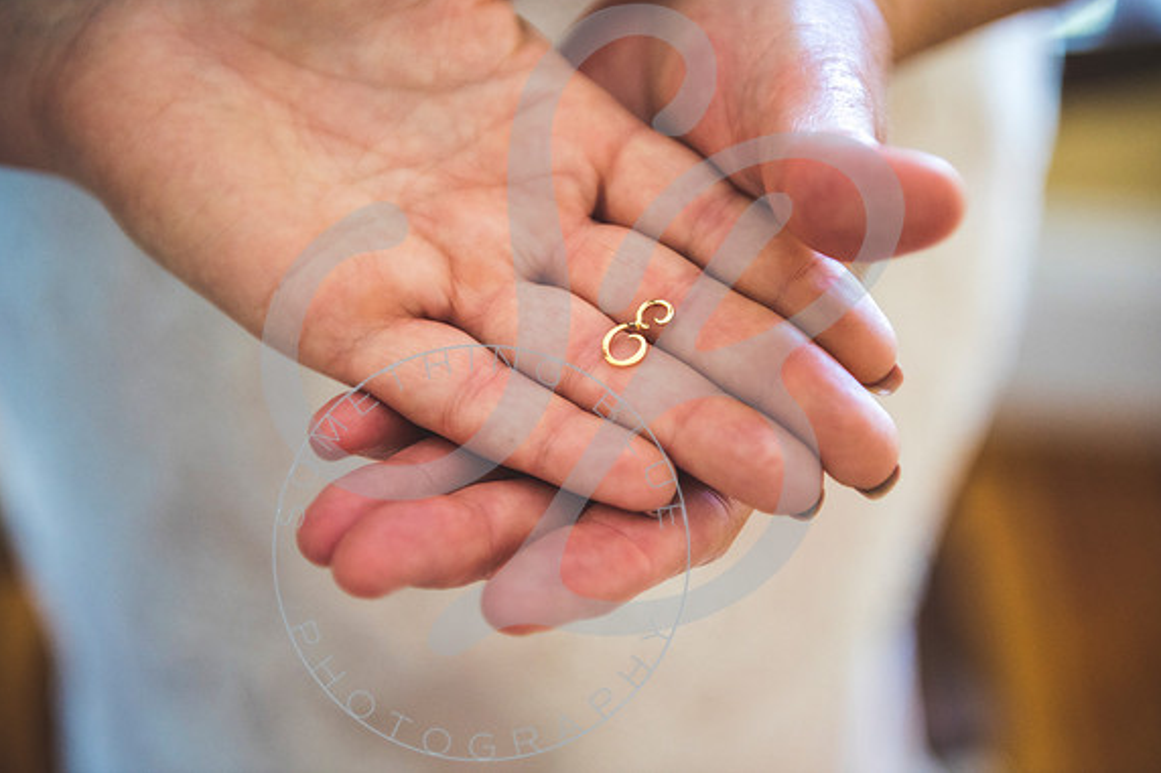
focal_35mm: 71
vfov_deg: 19.2
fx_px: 2289
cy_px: 382
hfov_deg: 28.5
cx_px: 583
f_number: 2.8
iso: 1250
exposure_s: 1/125
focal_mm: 70
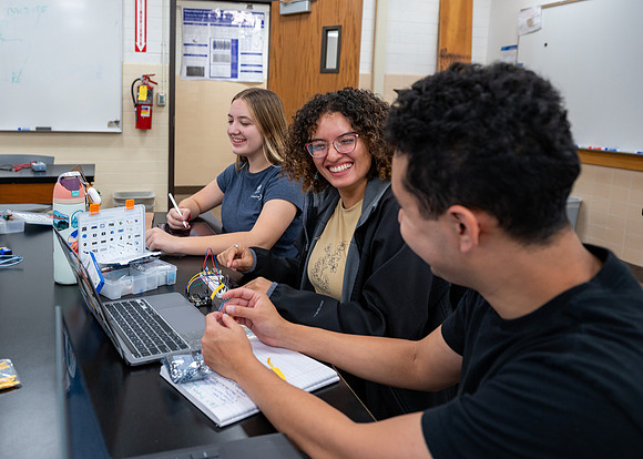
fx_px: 549
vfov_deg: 45.1
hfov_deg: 59.7
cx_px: 231
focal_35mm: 30
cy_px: 185
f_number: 3.5
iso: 500
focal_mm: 24
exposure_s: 1/160
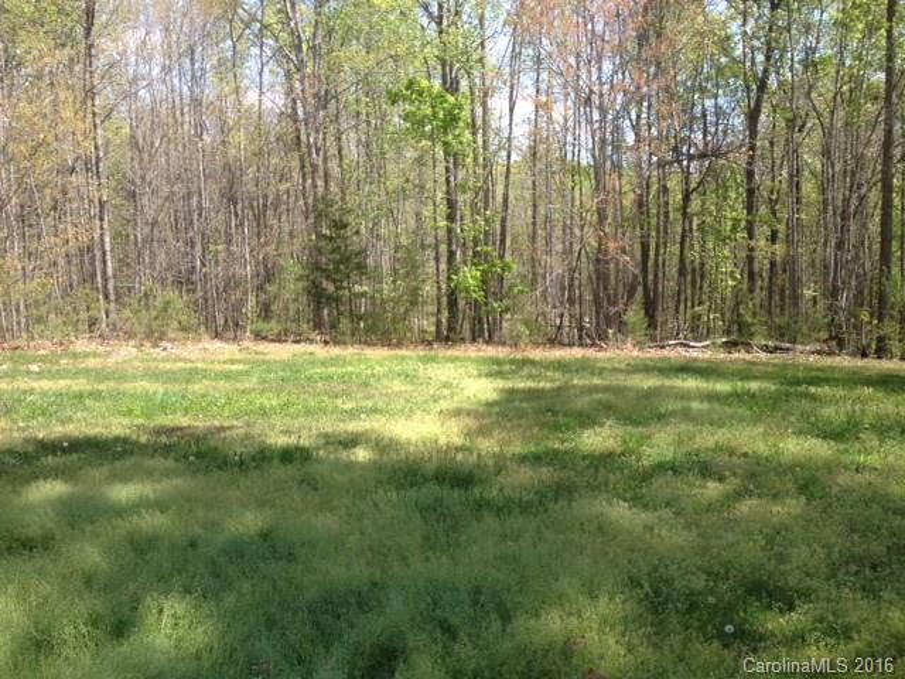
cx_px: 452
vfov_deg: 40.7
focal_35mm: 35
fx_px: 915
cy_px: 340
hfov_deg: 52.6
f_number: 2.4
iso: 50
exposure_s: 1/516
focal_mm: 4.28
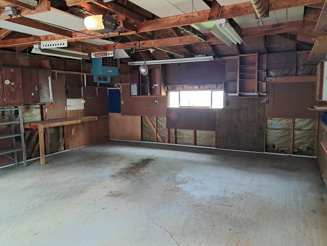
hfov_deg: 65.3
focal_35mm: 27
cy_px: 123
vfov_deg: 51.4
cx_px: 164
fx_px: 255
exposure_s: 1/50
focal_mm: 4
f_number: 1.8
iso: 400
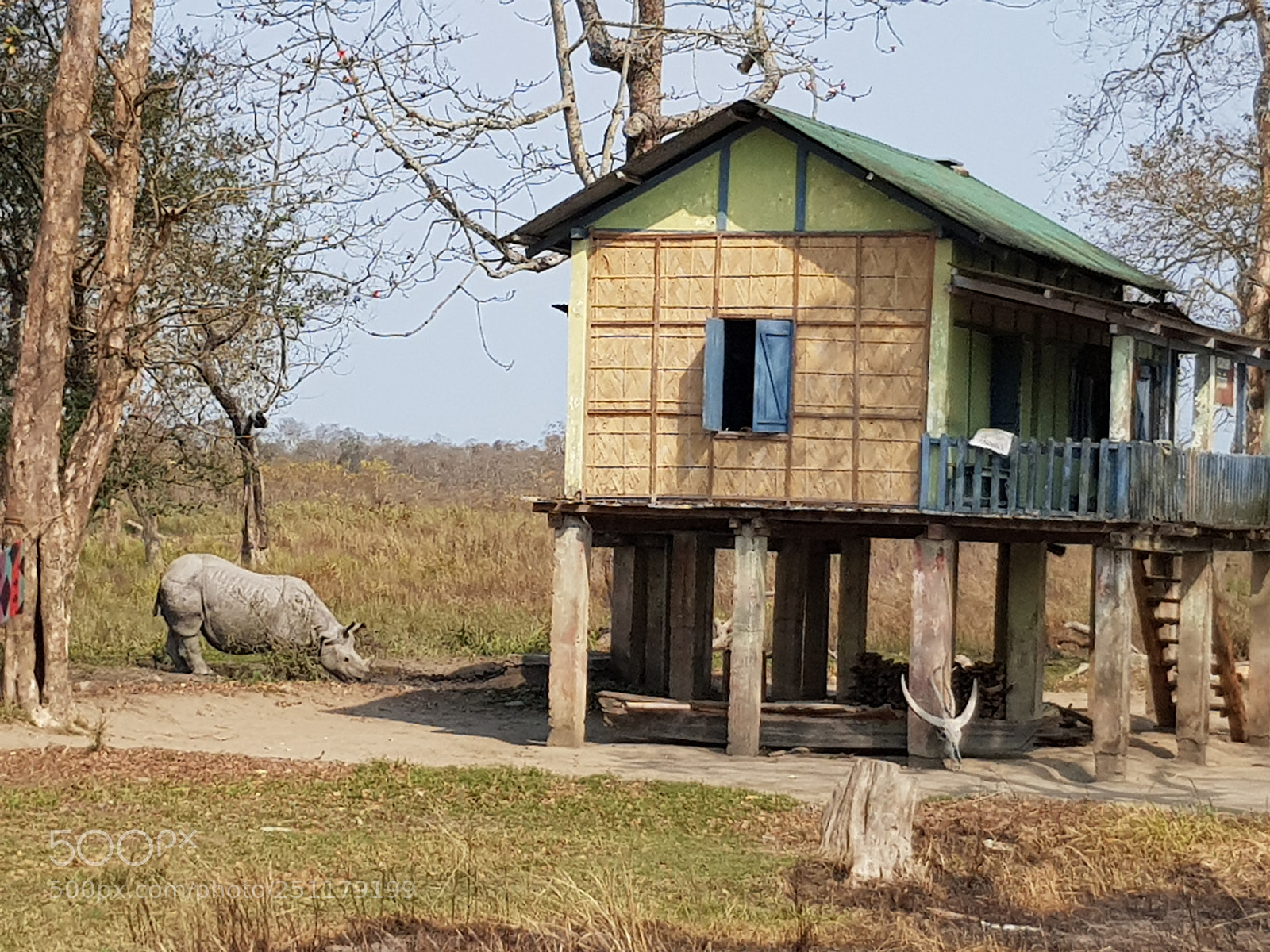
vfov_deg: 53.1
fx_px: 954
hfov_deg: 67.3
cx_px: 635
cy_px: 476
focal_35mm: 26
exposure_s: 1/1792
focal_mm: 4.2
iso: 40
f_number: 1.7
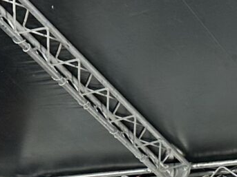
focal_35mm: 179
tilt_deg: +19.7
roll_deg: -2.1
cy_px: 110
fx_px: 1225
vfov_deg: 8.3
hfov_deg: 11.0
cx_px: 115
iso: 125
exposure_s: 1/50
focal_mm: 6.86
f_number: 1.78
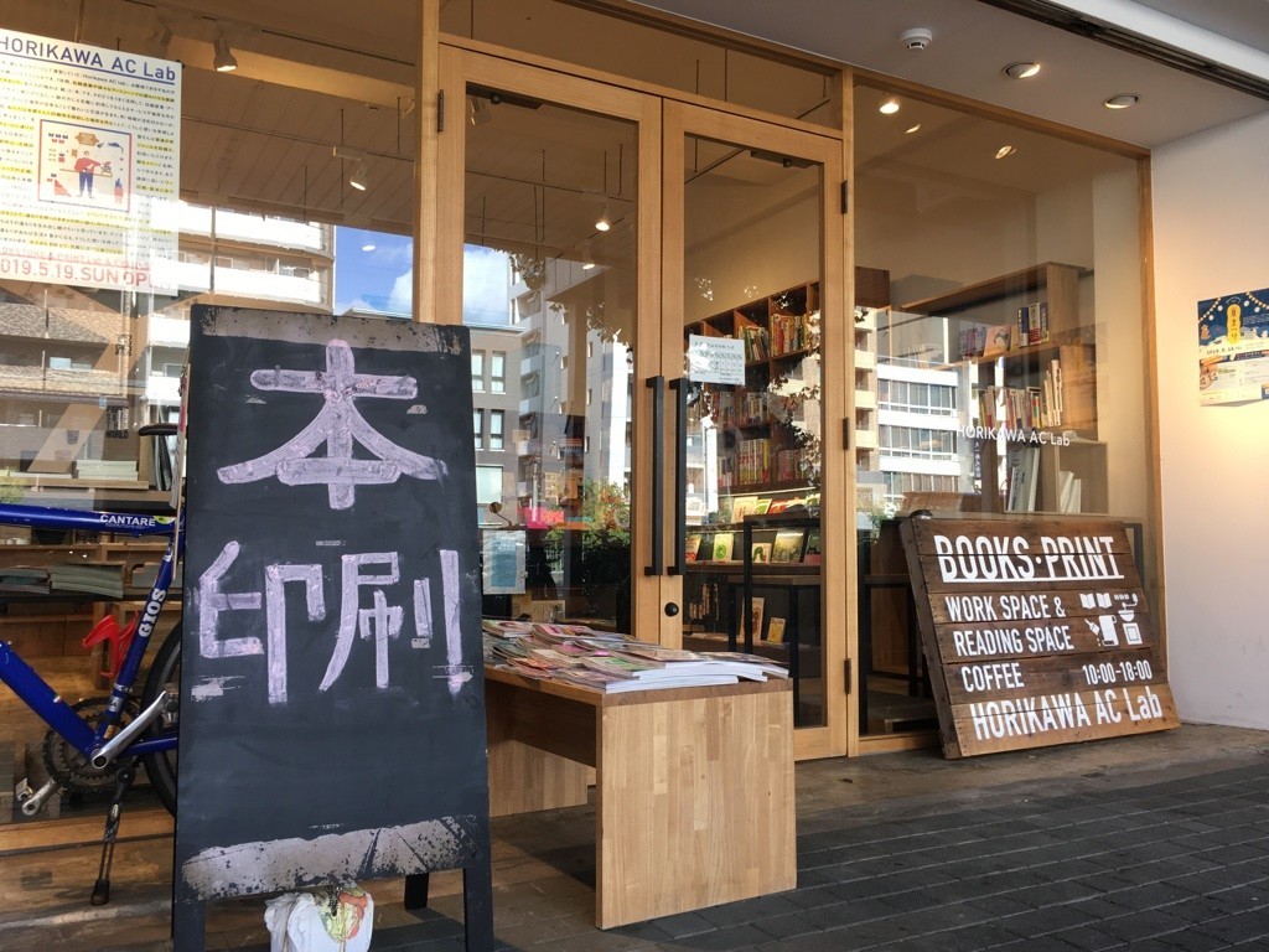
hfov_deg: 61.7
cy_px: 476
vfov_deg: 48.2
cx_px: 634
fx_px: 1063
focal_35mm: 29
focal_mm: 4.15
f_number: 2.2
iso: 32
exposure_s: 1/120
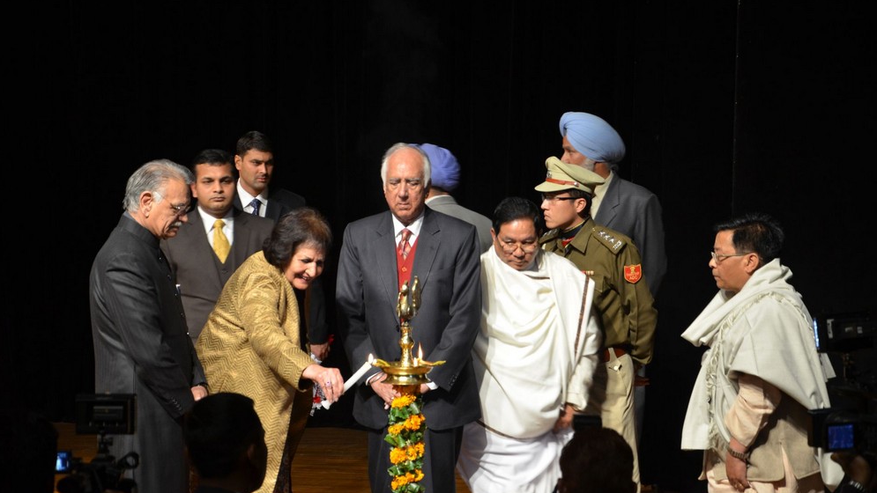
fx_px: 2930
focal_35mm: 126
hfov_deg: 17.0
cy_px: 244
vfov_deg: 9.6
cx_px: 437
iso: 800
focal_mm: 80
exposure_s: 1/30
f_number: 5.3
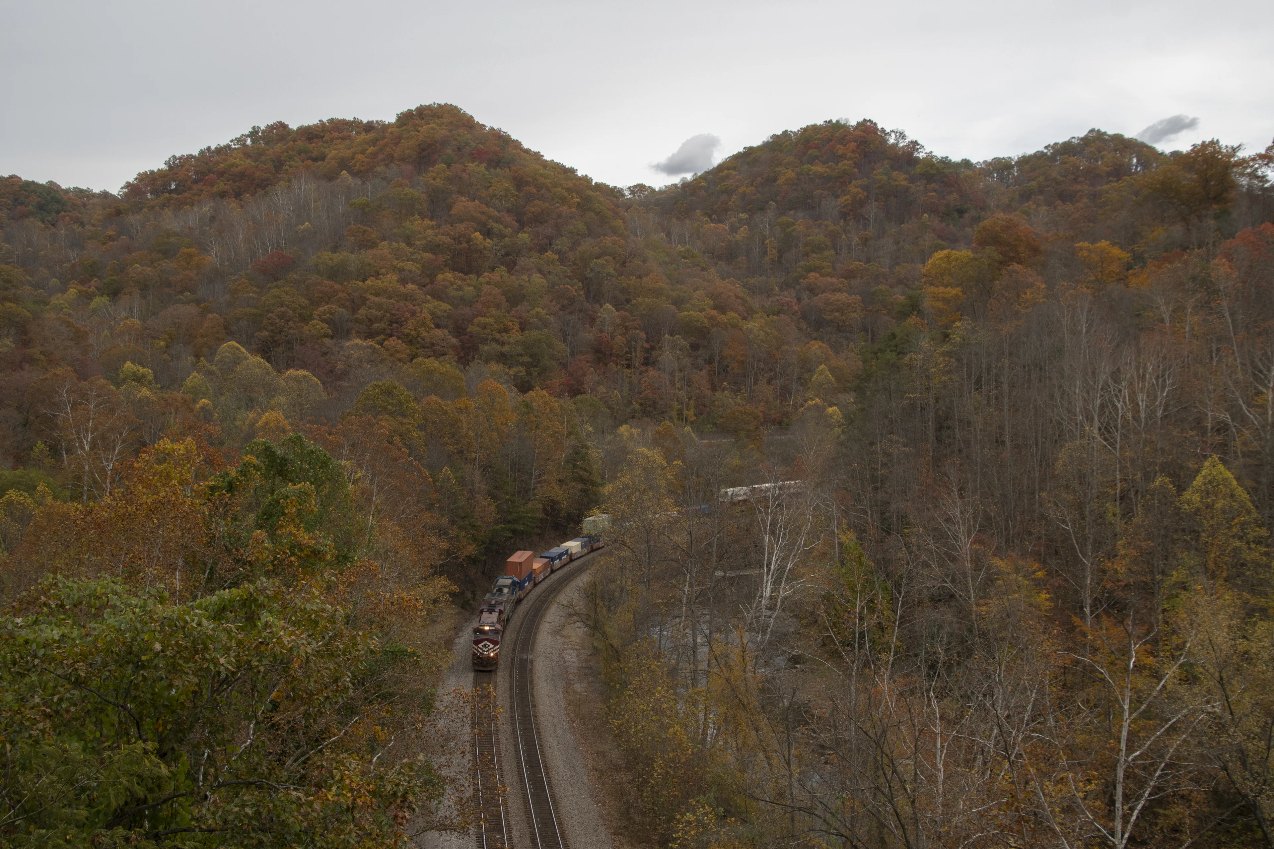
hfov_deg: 53.1
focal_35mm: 36
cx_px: 637
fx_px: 1274
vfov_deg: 36.9
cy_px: 424
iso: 250
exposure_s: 1/500
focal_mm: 24
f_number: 6.3
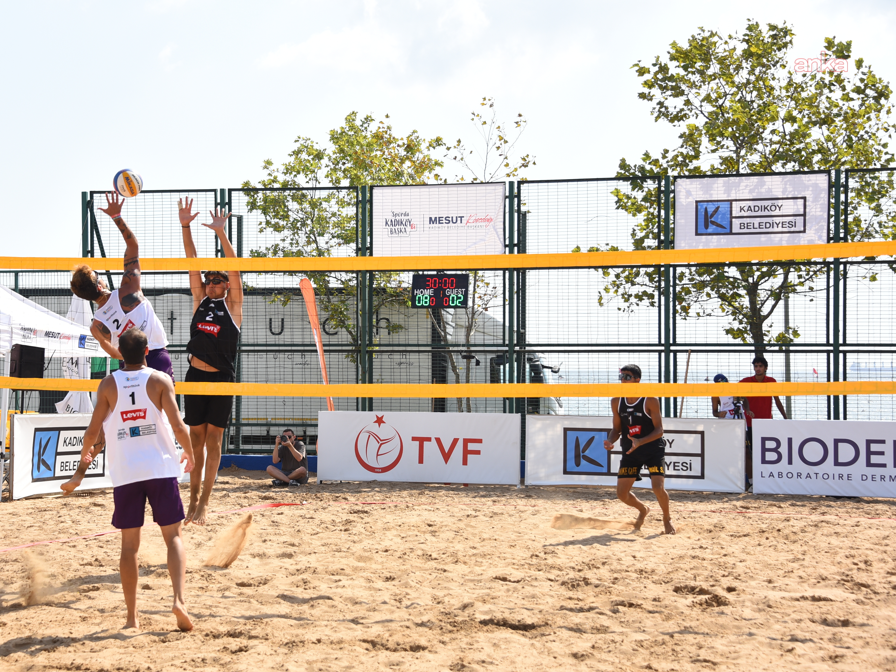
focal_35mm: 76
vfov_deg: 19.4
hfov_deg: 25.6
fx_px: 1967
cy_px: 335
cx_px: 395
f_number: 5.6
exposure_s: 1/1000
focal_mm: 70
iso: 320
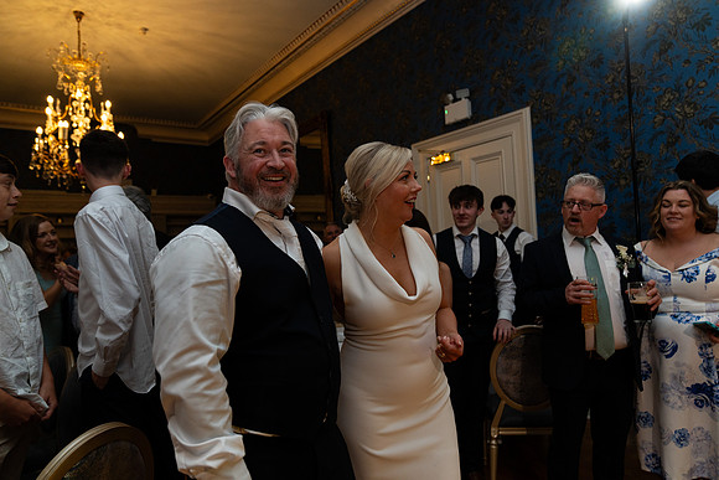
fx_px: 479
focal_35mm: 24
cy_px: 240
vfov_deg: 53.2
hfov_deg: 73.7
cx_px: 360
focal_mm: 24
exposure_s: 1/160
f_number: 2.8
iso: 1250
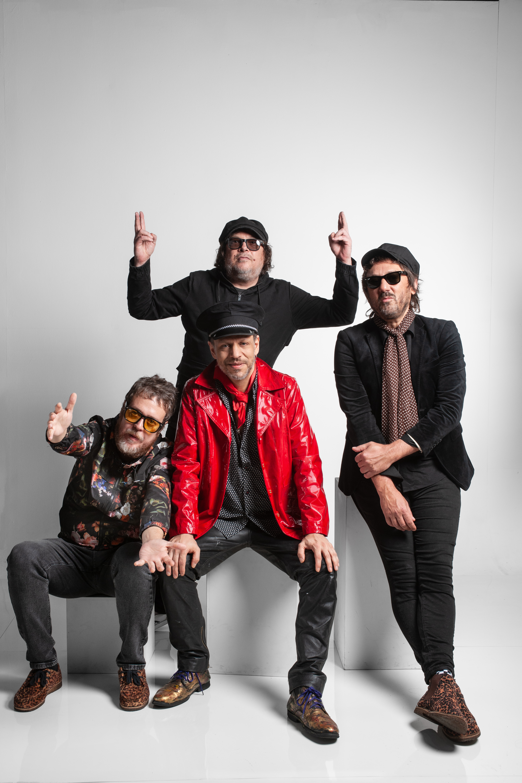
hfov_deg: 28.1
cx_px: 261
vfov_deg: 41.1
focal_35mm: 48
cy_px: 392
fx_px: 1044
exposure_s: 1/160
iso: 200
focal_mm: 48
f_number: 9
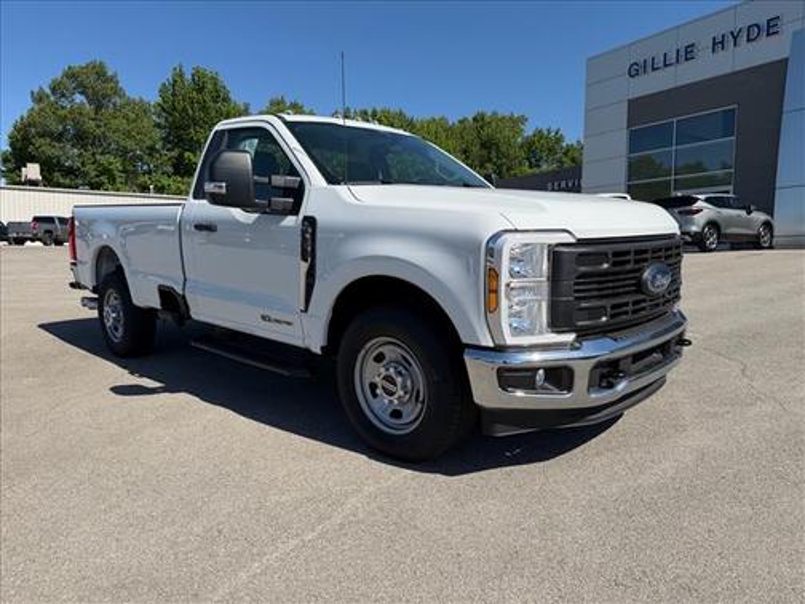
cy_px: 302
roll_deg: +0.4
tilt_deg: -4.2
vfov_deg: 56.8
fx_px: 558
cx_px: 402
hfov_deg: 71.6
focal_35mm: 24
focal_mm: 6.76
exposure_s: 1/5319
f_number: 1.78
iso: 80
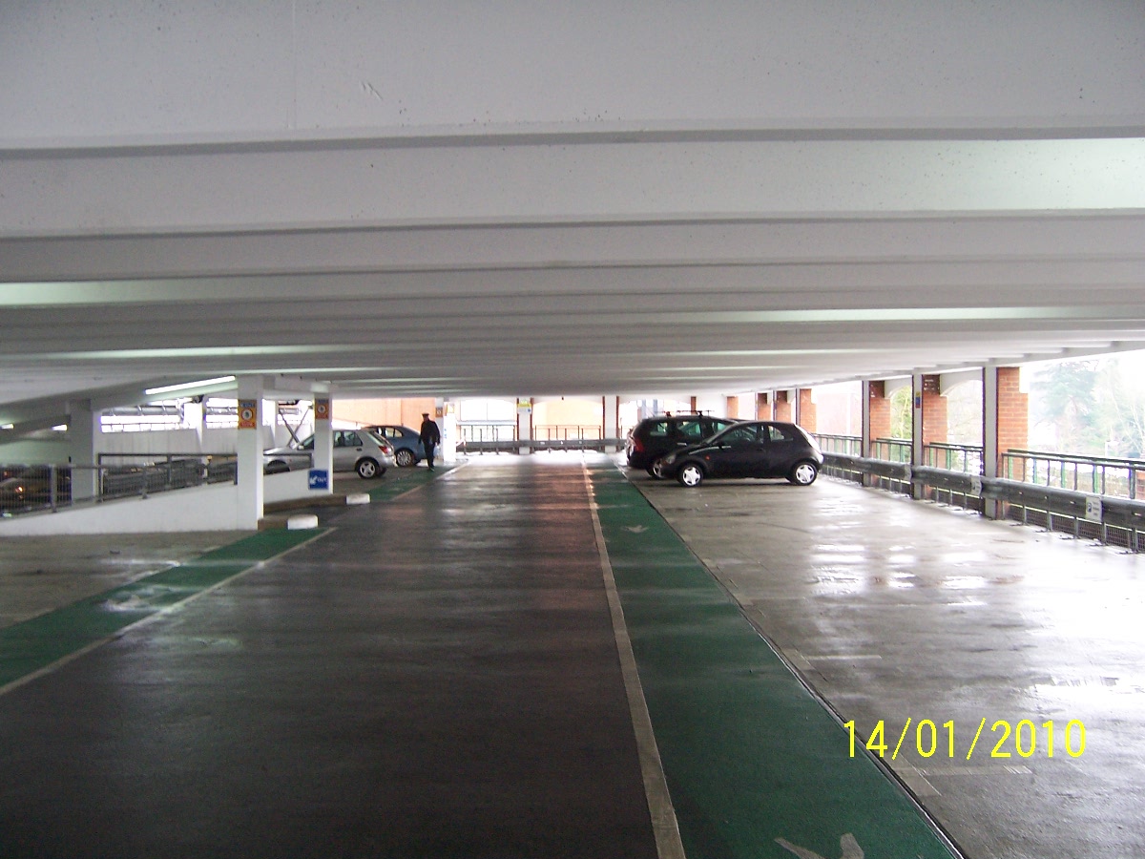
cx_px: 572
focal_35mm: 33
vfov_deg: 42.9
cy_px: 430
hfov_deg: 55.4
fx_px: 1092
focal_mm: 5.5
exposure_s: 1/20
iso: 140
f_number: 3.4
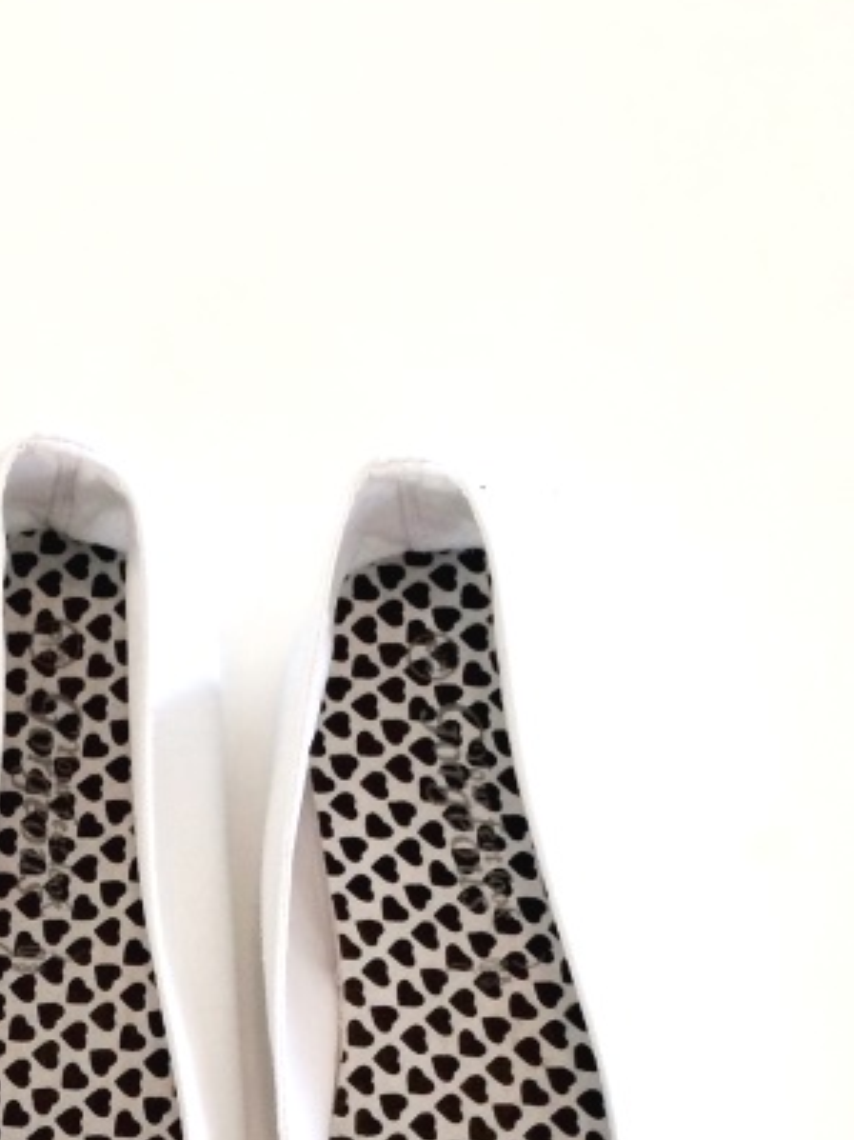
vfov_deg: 23.4
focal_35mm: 77
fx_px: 2534
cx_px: 129
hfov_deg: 18.9
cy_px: 1329
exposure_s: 1/30
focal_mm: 4.12
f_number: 2.2
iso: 50
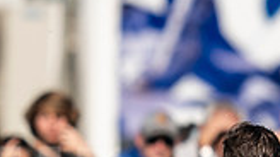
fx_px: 25101
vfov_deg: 0.4
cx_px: 534
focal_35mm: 3383
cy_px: 107
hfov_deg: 0.6
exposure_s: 1/1250
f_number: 2.8
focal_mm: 400
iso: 100
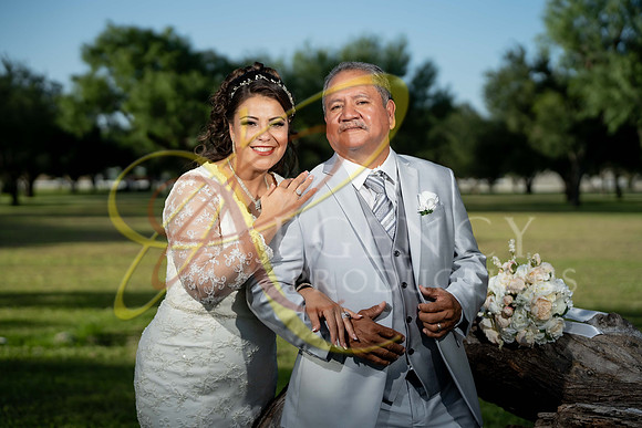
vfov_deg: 21.9
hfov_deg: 32.4
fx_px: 1106
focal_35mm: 62
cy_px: 214
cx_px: 321
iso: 200
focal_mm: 62
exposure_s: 1/4000
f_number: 2.5
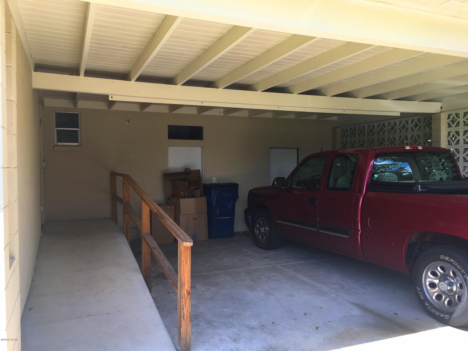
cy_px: 176
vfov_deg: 48.2
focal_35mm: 29
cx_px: 234
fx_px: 392
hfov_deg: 61.7
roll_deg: -0.1
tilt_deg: -2.8
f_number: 2.2
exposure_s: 1/256
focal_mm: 4.15
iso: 25
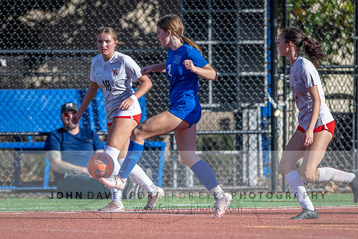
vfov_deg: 1.5
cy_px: 157
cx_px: 120
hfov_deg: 2.3
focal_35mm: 900
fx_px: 8949
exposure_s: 1/1000
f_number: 3.2
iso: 80
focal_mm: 400
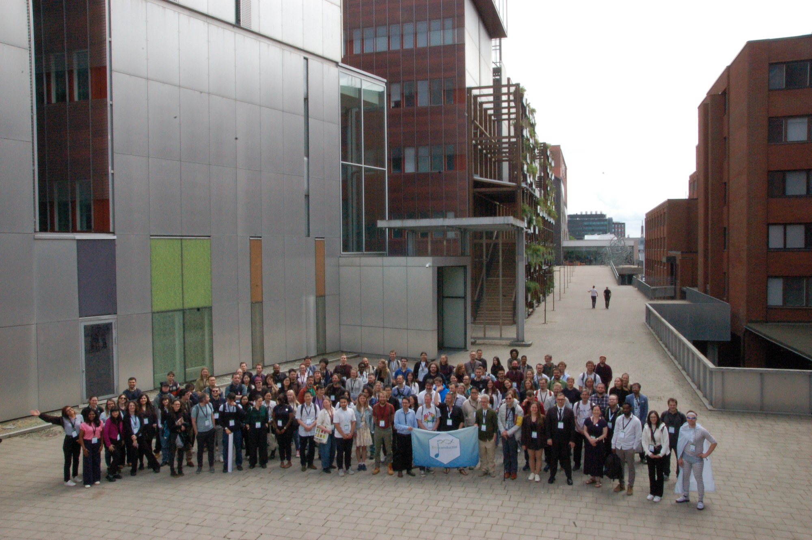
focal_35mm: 28
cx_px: 406
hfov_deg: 64.6
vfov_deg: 45.6
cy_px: 270
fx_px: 642
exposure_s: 1/125
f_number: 32
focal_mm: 19
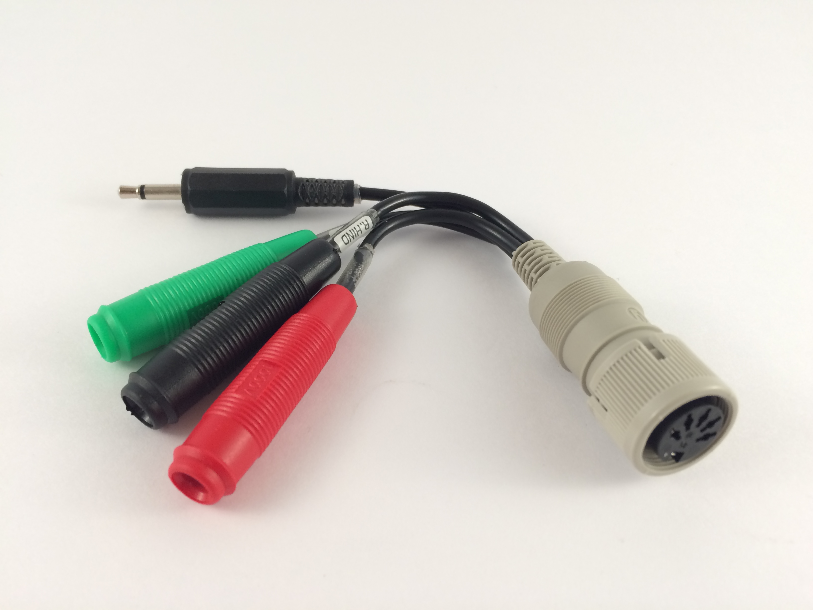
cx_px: 406
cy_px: 305
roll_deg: -3.8
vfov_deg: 48.2
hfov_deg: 61.7
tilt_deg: -43.5
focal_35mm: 29
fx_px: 681
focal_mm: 4.15
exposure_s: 1/33
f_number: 2.2
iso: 40
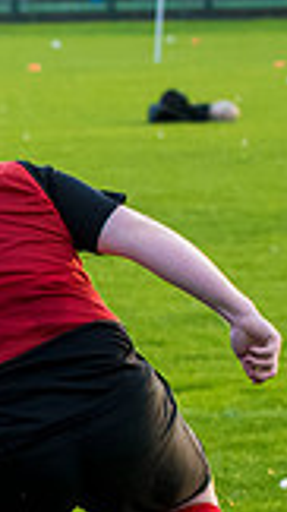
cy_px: 360
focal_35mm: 425
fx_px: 5756
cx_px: -722
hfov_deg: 2.8
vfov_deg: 5.1
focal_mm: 92
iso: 1600
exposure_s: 1/640
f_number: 4.5
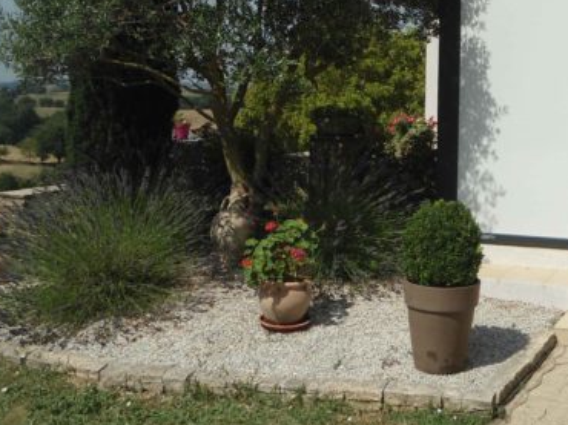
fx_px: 885
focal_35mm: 54
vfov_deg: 26.5
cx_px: 493
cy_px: 89
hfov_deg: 34.0
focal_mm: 4.7
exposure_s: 1/320
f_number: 8
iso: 80
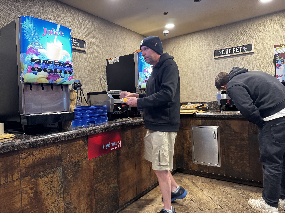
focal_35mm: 24
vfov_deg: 56.8
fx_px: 198
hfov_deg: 71.6
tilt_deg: -1.0
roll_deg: +2.6
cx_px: 142
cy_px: 106
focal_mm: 6.76
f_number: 1.78
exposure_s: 1/60
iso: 320
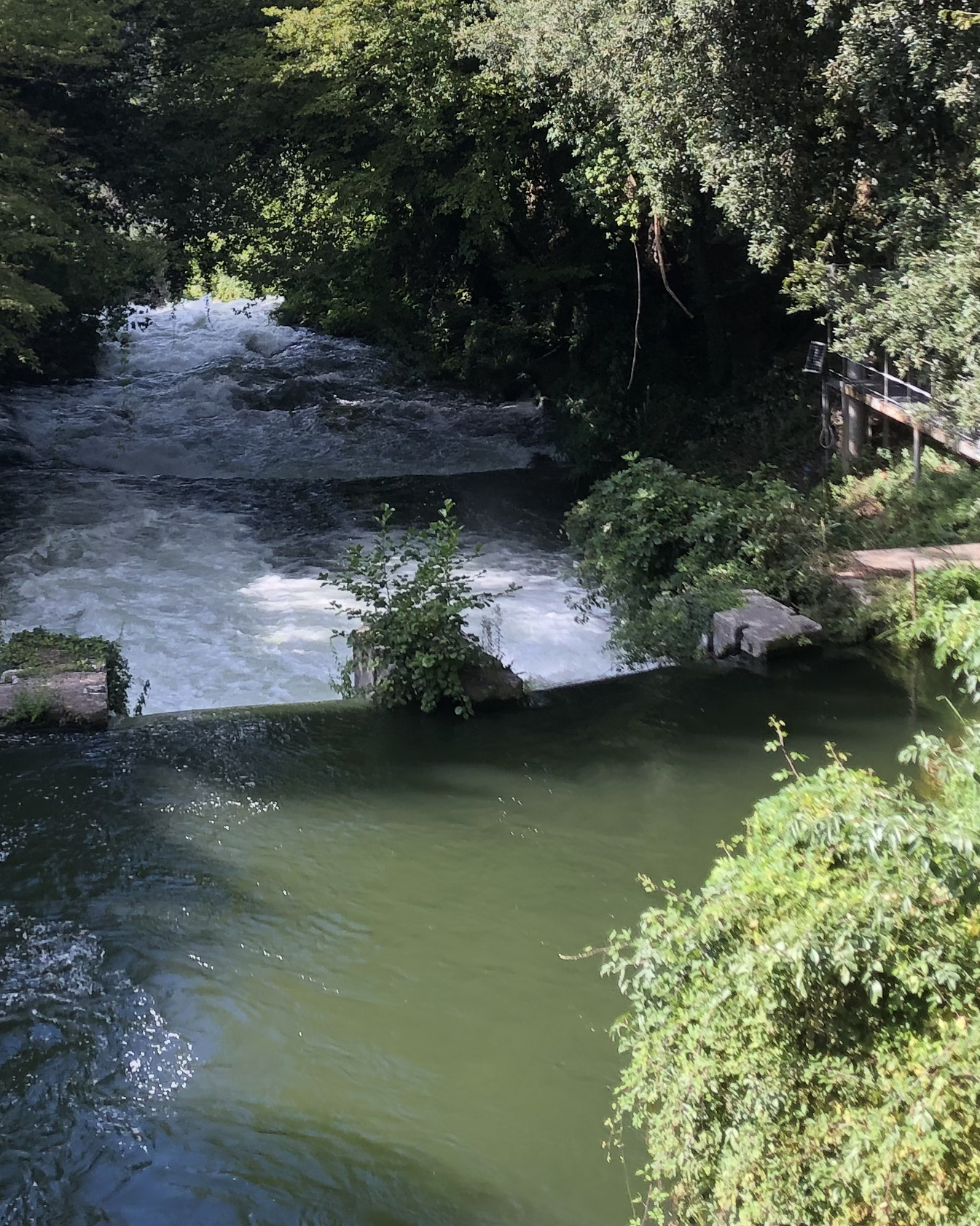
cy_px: 200
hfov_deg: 23.3
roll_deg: +1.8
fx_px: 2357
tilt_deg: -5.4
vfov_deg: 28.4
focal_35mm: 65
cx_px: 262
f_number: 1.8
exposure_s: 1/326
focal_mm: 4
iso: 20
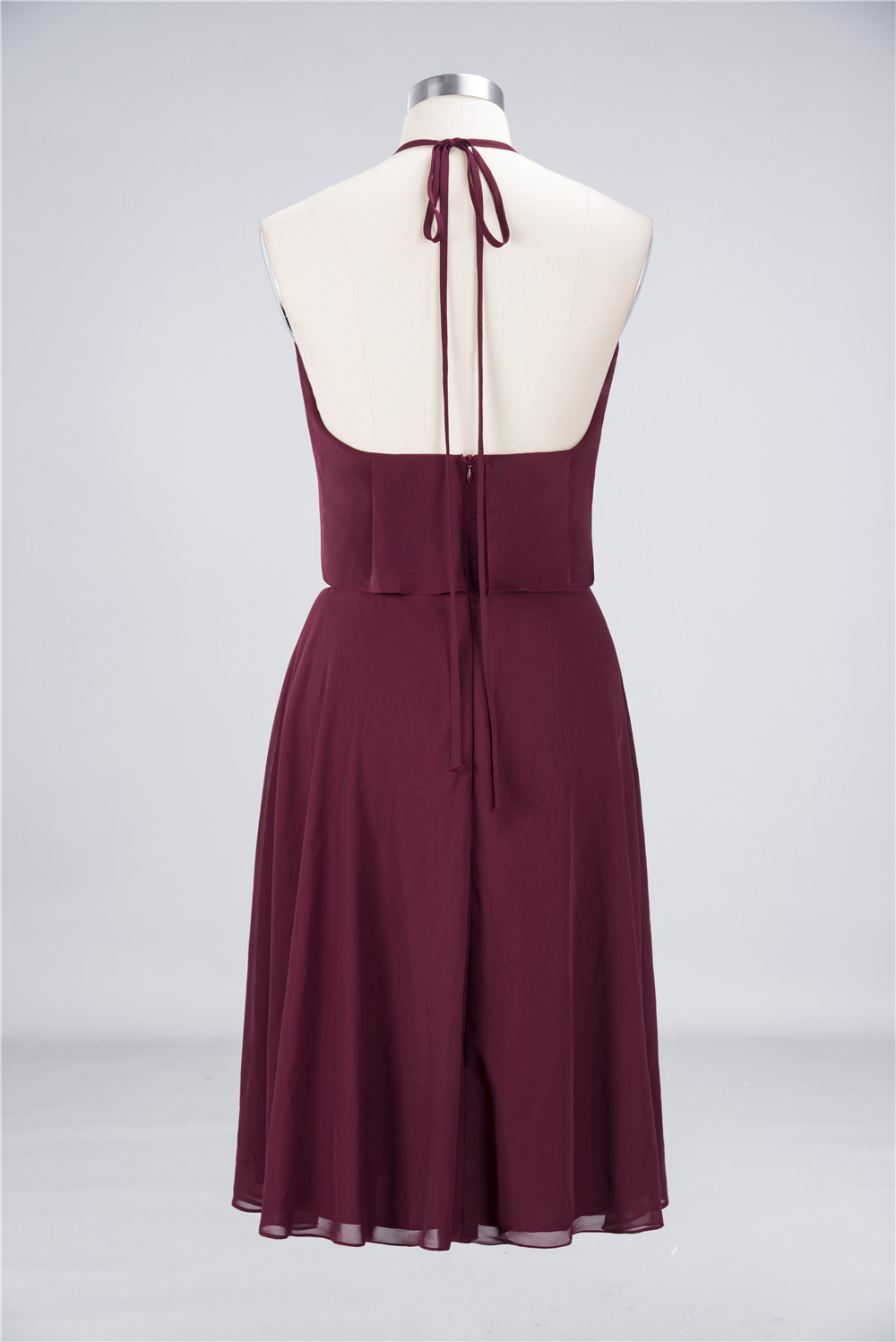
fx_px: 2462
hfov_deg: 20.6
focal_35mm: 66
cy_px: 671
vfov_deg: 30.5
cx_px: 448
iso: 100
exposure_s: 1/100
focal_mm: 66
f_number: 10
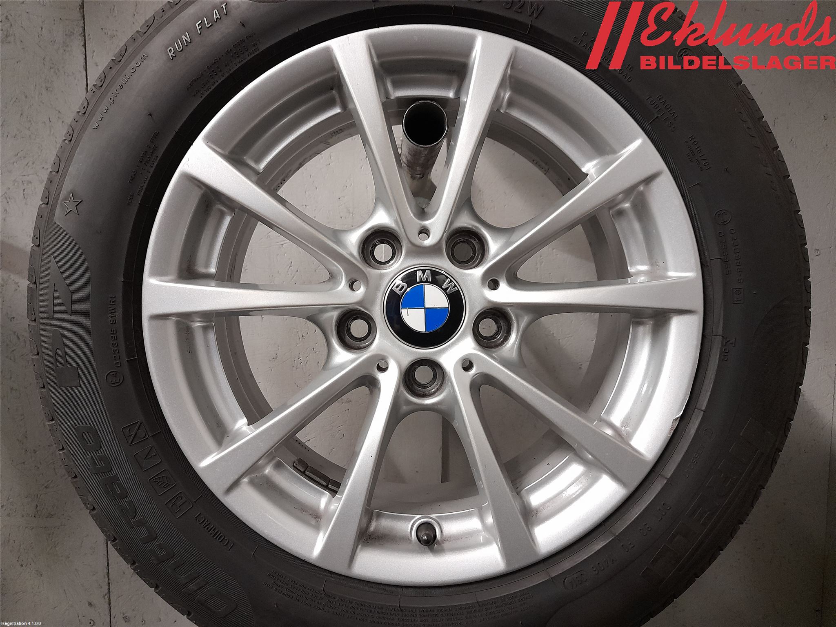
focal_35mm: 25
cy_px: 314
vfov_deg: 54.9
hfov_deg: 69.4
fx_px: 604
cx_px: 418
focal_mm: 4.6
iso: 500
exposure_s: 1/25
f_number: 2
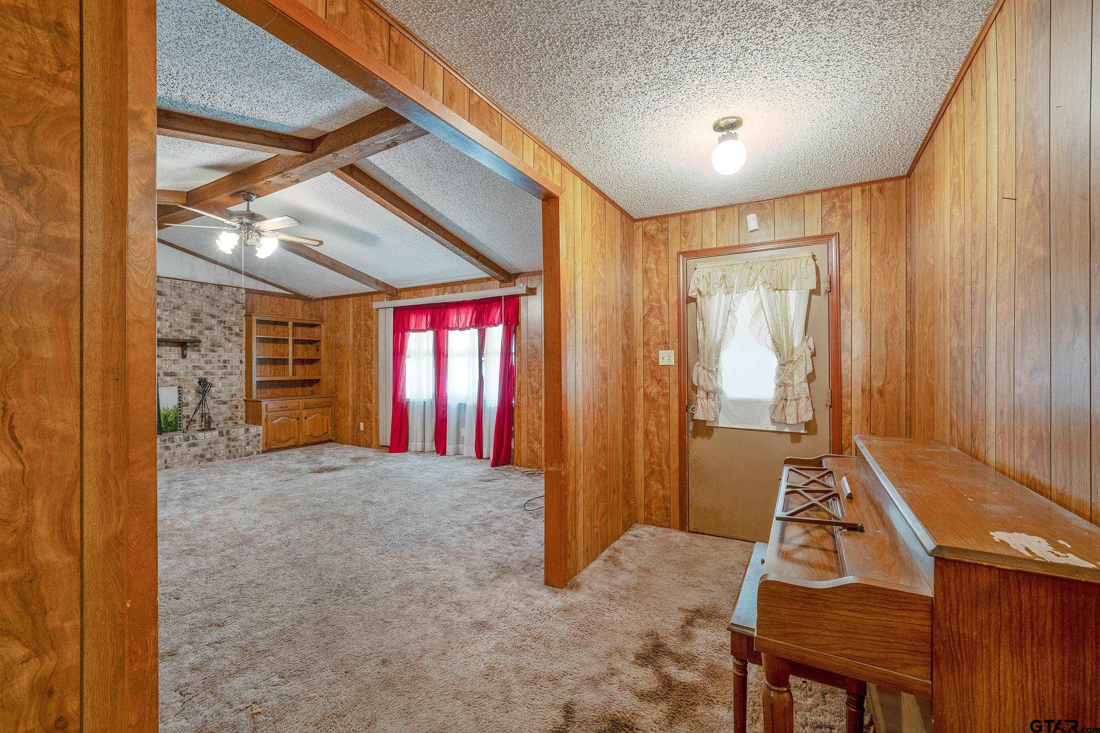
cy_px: 366
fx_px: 458
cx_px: 550
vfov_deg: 77.3
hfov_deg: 100.4
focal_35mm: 15
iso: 800
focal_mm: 15
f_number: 8
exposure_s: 1/1.67
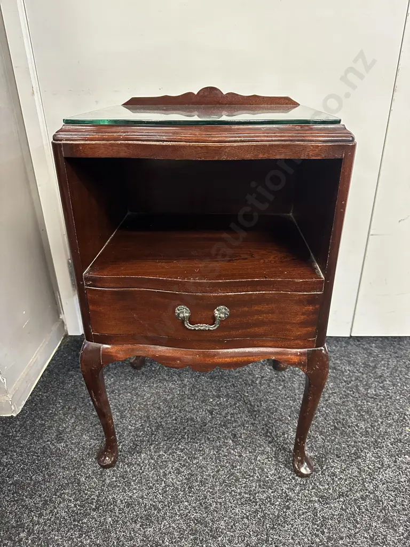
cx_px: 205
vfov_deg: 71.6
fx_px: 379
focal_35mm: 24
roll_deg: +1.1
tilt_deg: -26.9
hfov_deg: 56.8
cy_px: 274
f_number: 1.78
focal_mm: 6.86
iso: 640
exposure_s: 1/50
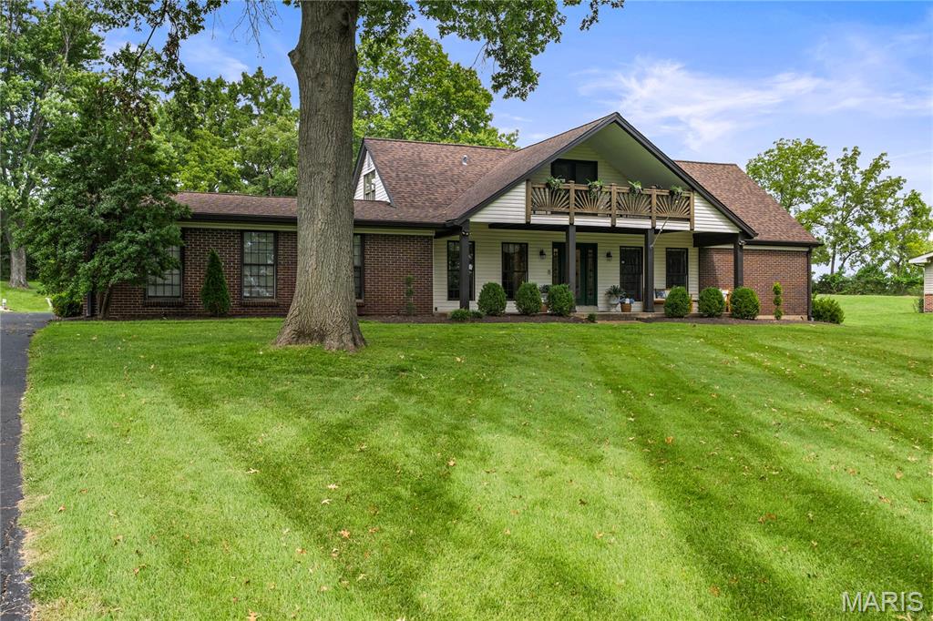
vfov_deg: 39.9
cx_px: 466
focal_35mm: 33
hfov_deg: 57.2
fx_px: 855
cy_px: 310
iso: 800
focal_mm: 22
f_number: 5.6
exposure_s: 1/200
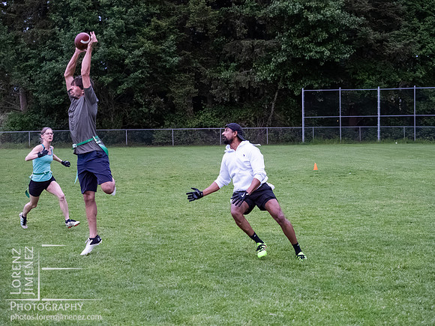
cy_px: 163
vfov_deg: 17.2
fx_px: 1081
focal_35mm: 86
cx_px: 218
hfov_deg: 22.8
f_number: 2.8
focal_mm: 43
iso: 6400
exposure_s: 1/800
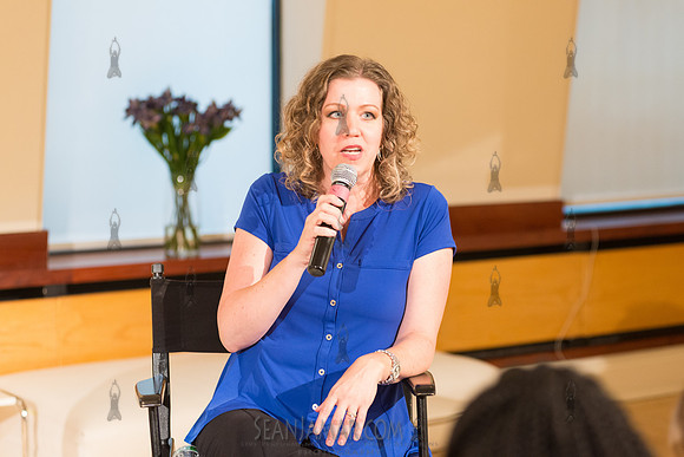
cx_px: 342
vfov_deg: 15.9
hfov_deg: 23.6
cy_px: 228
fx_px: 1634
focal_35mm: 86
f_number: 4
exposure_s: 1/60
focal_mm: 86
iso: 2500
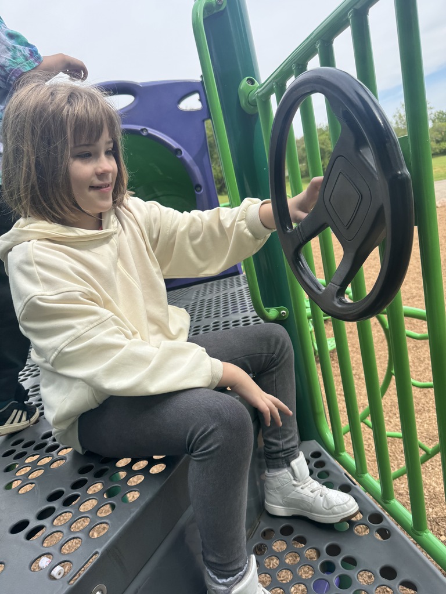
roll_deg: +14.7
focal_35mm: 24
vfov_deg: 71.6
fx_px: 412
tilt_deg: -12.1
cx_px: 223
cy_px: 297
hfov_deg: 56.8
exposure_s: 1/1395
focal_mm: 6.76
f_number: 1.78
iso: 80
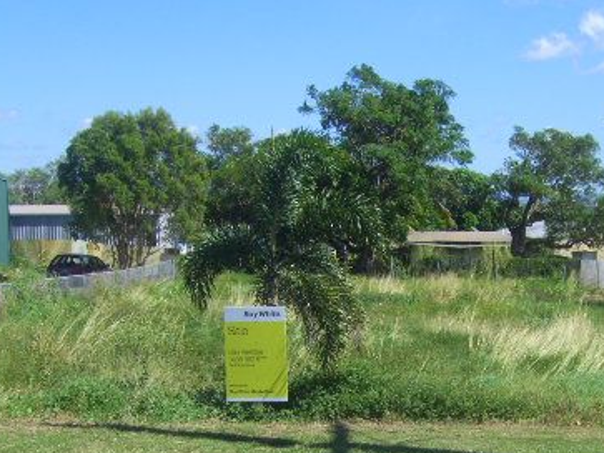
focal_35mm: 67
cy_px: 368
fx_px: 1169
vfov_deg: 21.6
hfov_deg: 28.6
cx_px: 434
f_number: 6.4
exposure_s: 1/320
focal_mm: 7.8
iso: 50
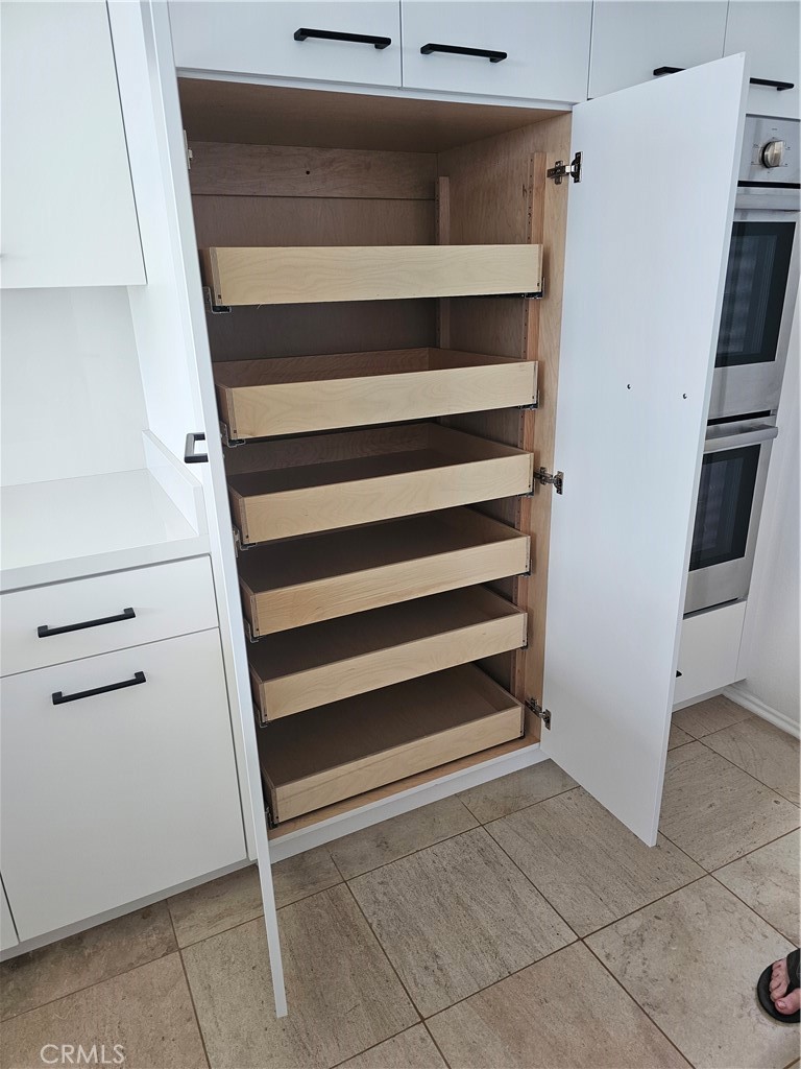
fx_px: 710
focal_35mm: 23
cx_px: 400
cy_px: 534
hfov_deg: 58.9
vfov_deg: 73.9
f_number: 1.7
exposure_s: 1/180
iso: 160
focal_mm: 6.3
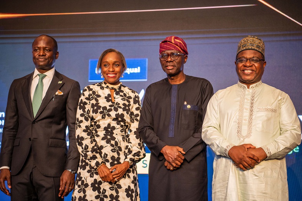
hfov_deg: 32.4
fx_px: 520
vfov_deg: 21.9
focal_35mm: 62
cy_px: 100
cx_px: 151
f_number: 2.8
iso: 2000
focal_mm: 62
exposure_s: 1/200
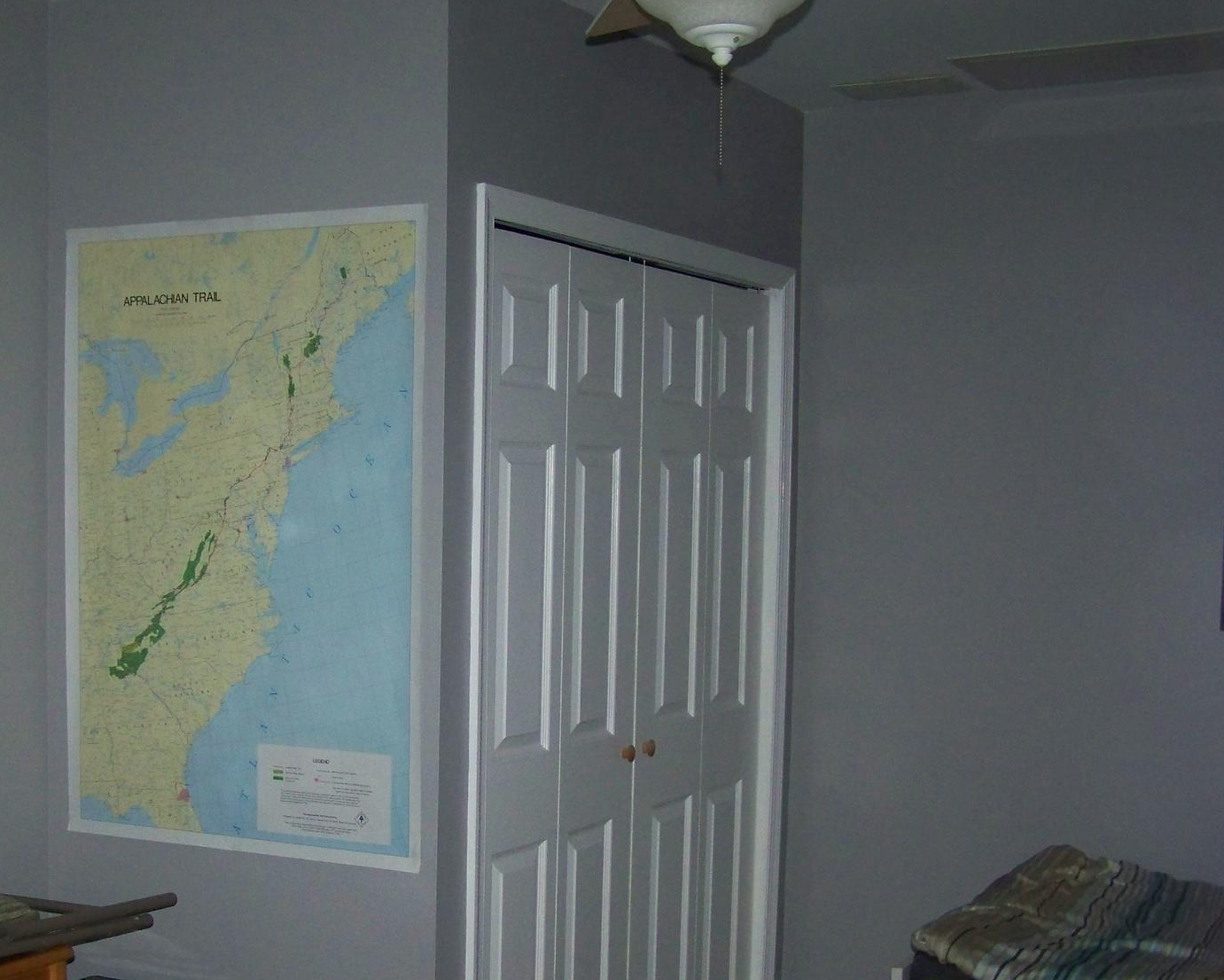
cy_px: 659
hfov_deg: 33.8
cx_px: 398
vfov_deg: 27.4
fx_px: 1993
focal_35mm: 55
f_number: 2.8
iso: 200
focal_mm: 6.3
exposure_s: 1/30
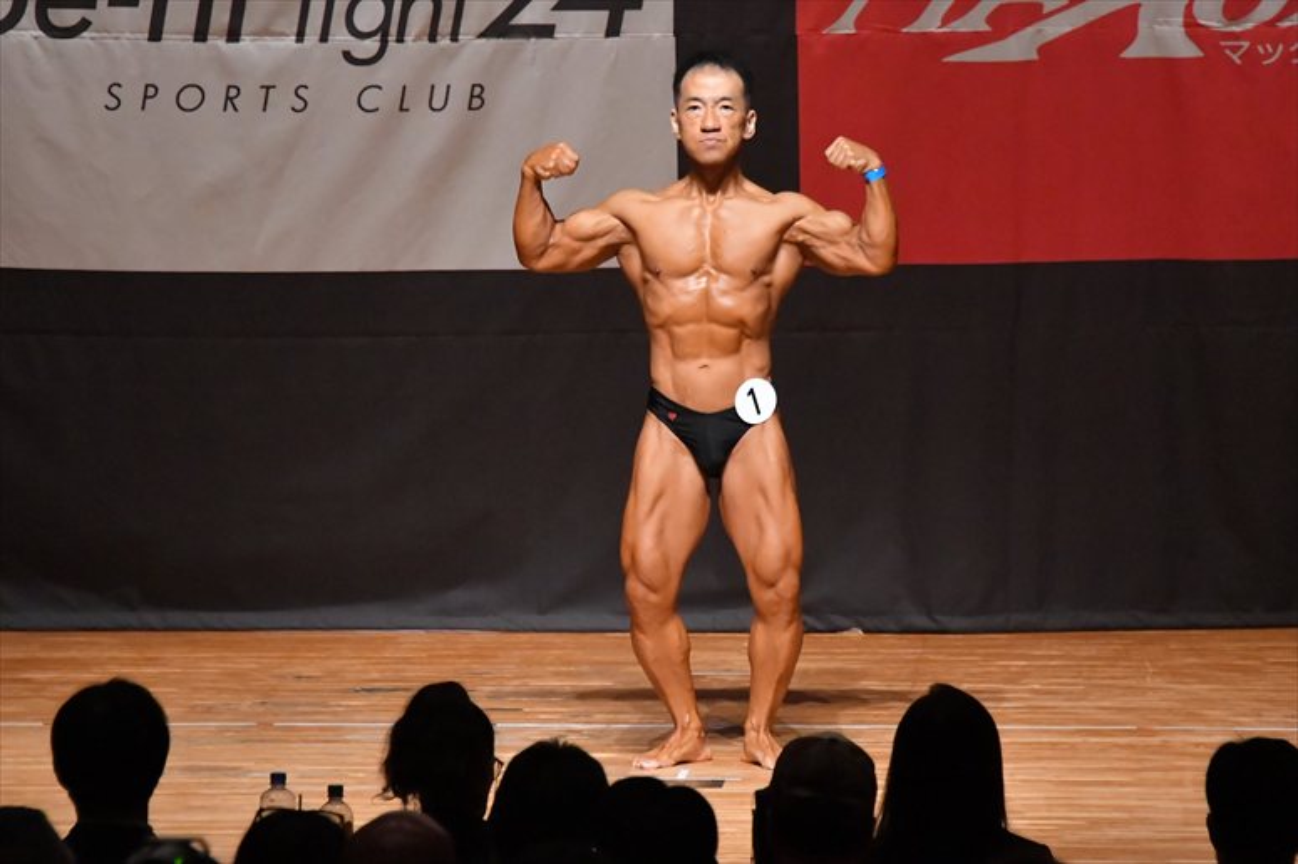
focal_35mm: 285
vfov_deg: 4.8
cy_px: 432
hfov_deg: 7.2
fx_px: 10271
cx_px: 649
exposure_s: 1/400
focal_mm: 190
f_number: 5.6
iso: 10000
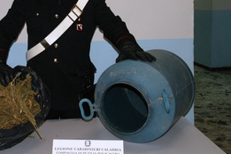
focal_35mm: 63
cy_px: 46
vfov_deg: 21.5
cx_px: 52
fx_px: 404
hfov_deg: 31.2
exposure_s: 1/60
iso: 400
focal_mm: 24
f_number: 5.6
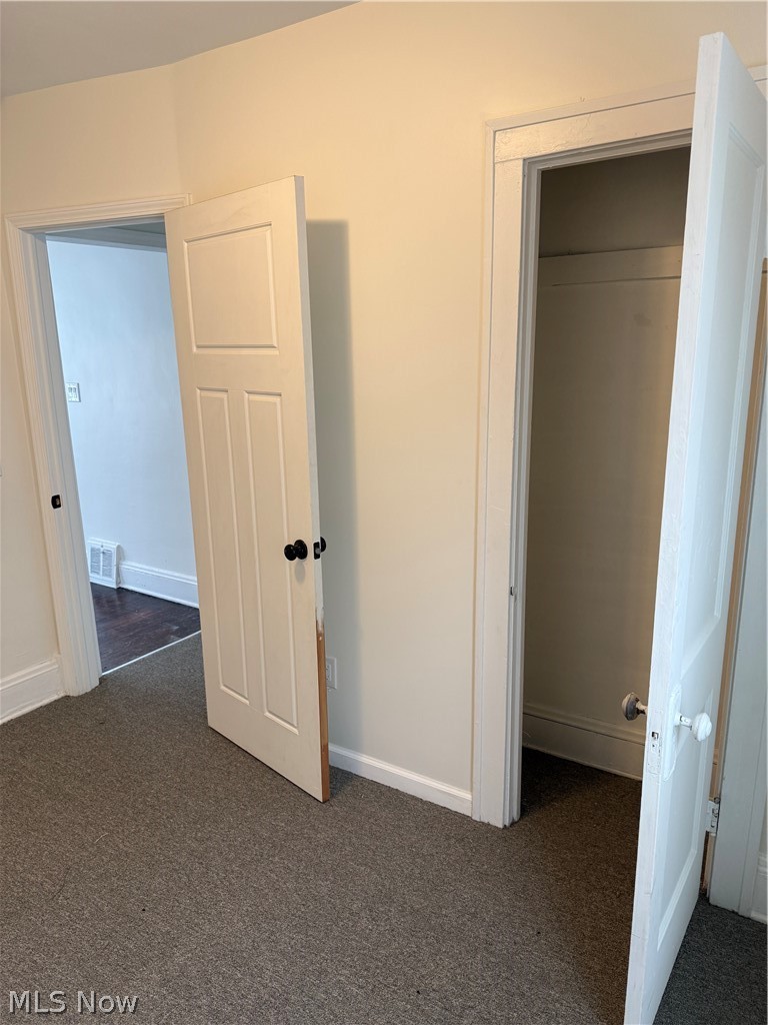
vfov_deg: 71.6
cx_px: 384
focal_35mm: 24
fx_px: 710
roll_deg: +1.0
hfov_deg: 56.8
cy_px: 512
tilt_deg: -13.8
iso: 160
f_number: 1.78
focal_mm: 6.76
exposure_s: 1/120
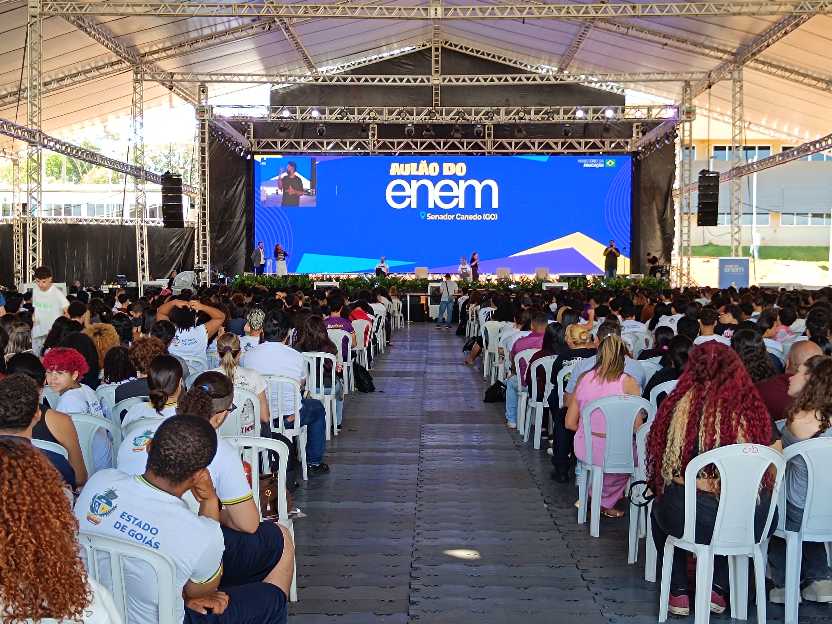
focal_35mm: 24
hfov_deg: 71.6
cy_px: 312
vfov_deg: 56.8
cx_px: 416
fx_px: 577
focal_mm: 5.59
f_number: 1.88
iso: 86
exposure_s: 1/120
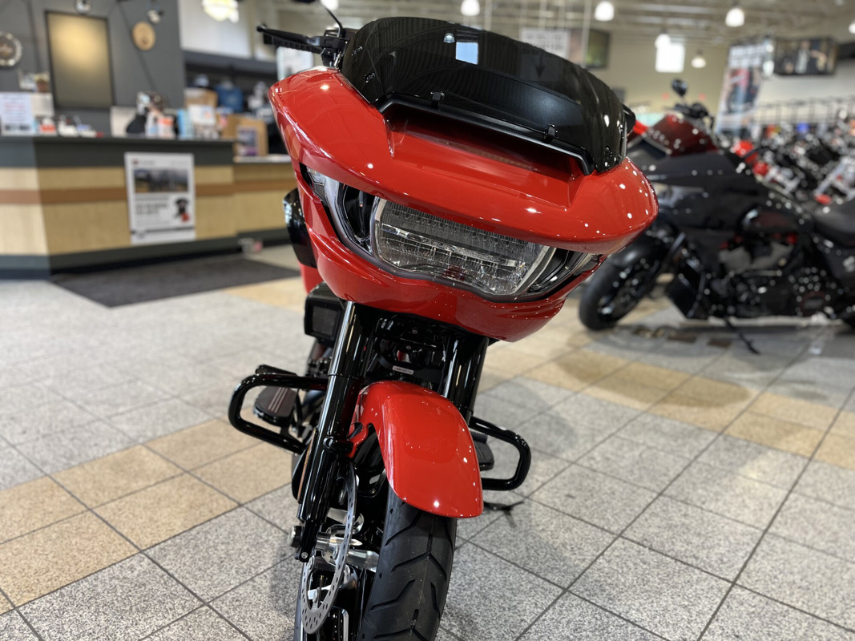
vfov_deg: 53.1
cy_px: 320
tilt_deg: -16.2
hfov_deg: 67.3
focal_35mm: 26
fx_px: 642
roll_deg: -1.3
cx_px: 428
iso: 100
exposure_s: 1/60
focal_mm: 5.1
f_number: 1.6
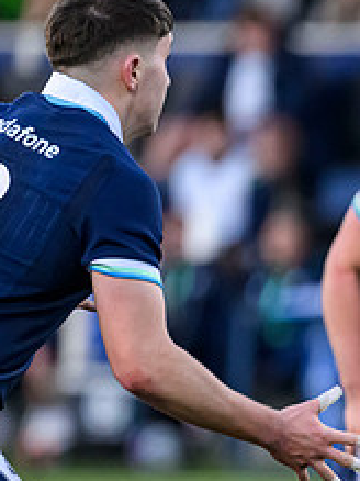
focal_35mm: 1371
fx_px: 19029
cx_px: 852
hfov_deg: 1.1
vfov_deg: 1.4
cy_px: 504
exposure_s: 1/1600
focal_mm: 400
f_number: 4
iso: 5000
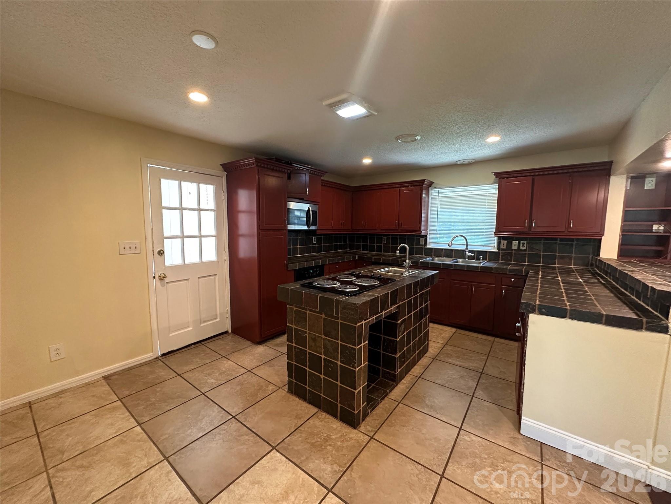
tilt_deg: -5.5
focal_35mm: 14
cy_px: 252
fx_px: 271
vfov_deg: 85.7
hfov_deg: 102.1
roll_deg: -0.6
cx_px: 336
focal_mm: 2.22
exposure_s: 1/60
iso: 640
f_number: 2.2
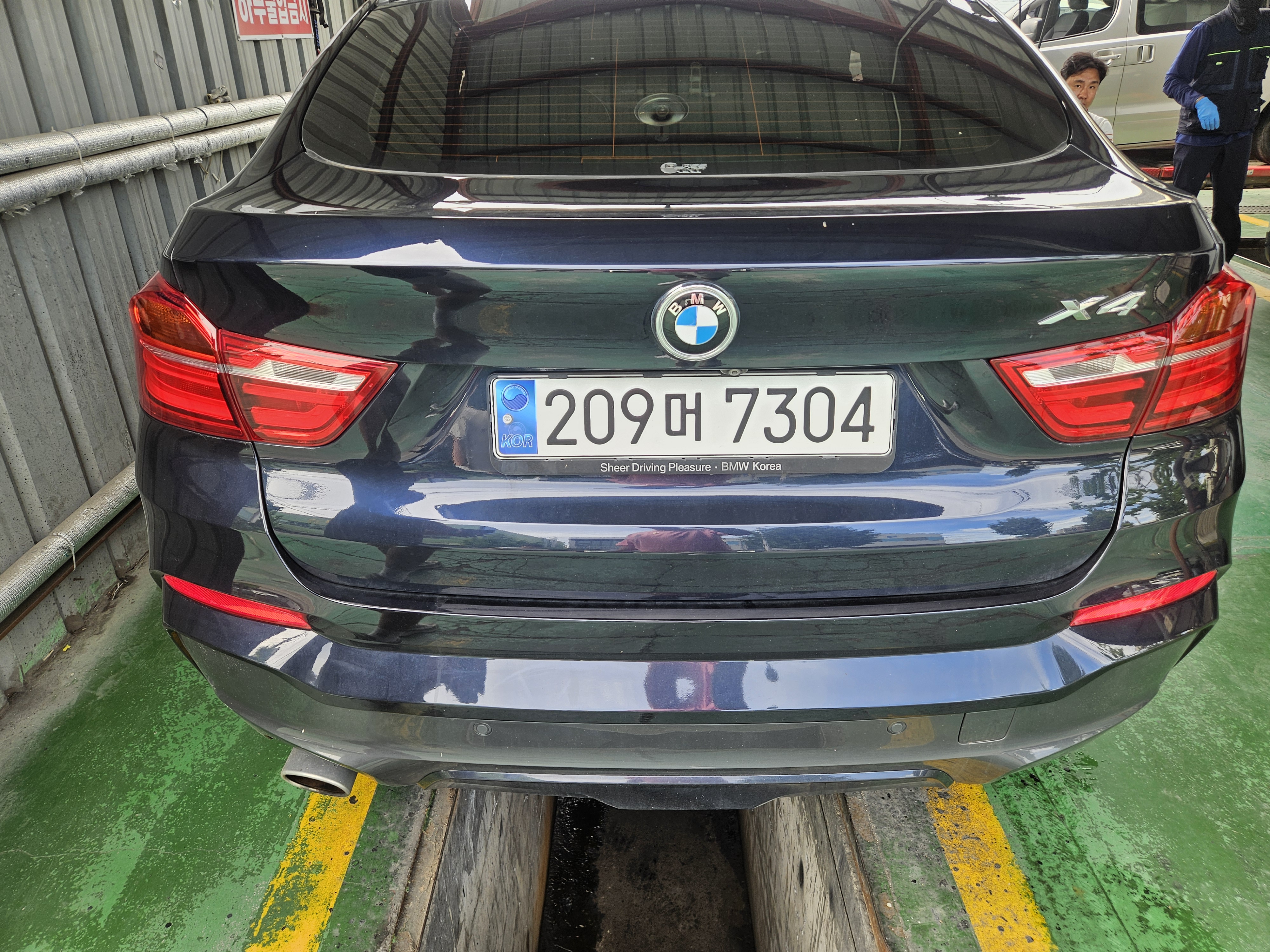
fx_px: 844
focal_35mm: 23
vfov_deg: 58.9
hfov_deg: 73.9
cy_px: 476
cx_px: 635
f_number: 1.8
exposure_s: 1/120
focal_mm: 5.4
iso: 25
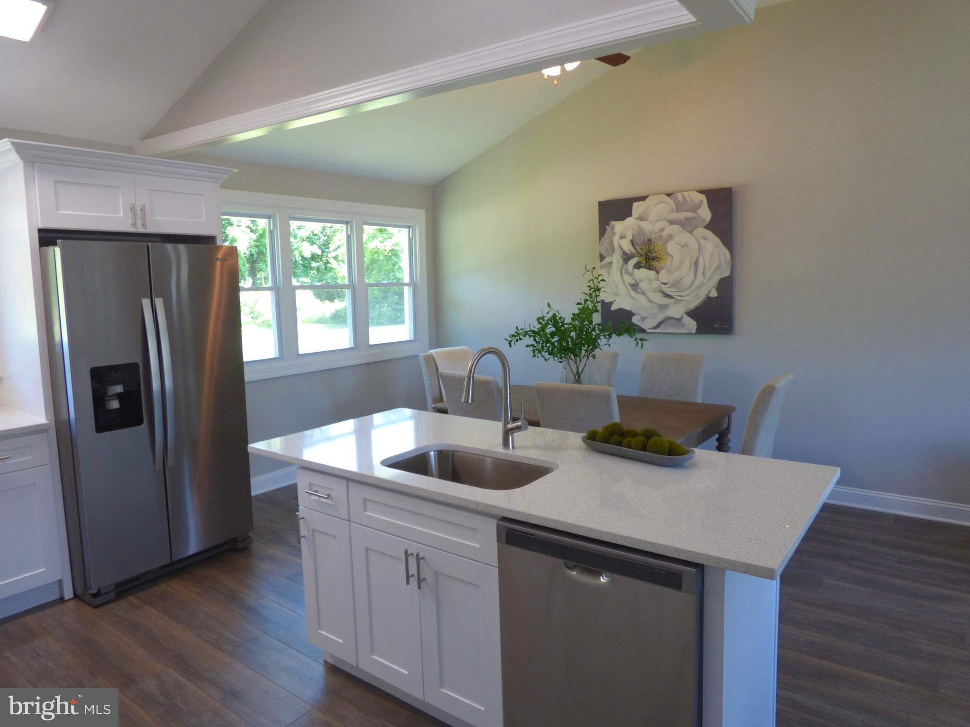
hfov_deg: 76.4
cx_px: 485
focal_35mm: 22
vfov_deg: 61.1
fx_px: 616
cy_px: 364
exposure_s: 1/30
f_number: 2.9
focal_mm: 3.99
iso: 100
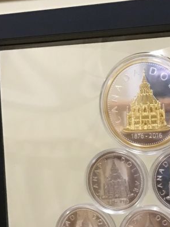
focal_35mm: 71
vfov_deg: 26.8
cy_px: 188
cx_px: 140
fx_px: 464
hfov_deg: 20.5
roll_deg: +0.1
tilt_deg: -3.4
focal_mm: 3.99
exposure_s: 1/11
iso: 100
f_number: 1.8
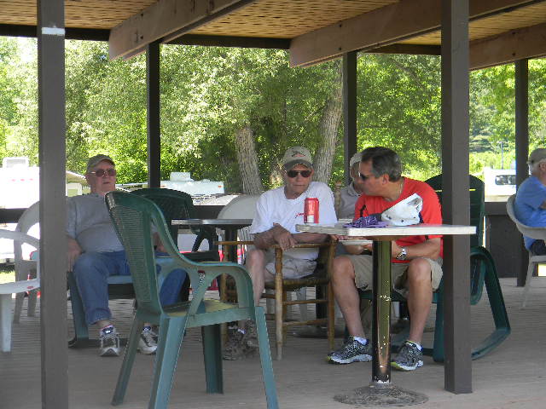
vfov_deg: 21.9
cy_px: 204
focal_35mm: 67
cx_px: 273
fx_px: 1057
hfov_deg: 29.0
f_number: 4.3
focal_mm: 12.2
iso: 80
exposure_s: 1/70.1
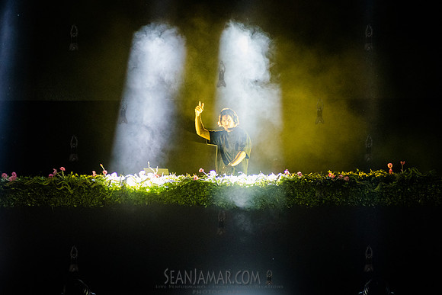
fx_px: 2792
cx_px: 217
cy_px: 161
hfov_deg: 9.1
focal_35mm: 227
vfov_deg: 6.0
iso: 6400
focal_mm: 200
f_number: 3.5
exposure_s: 1/250
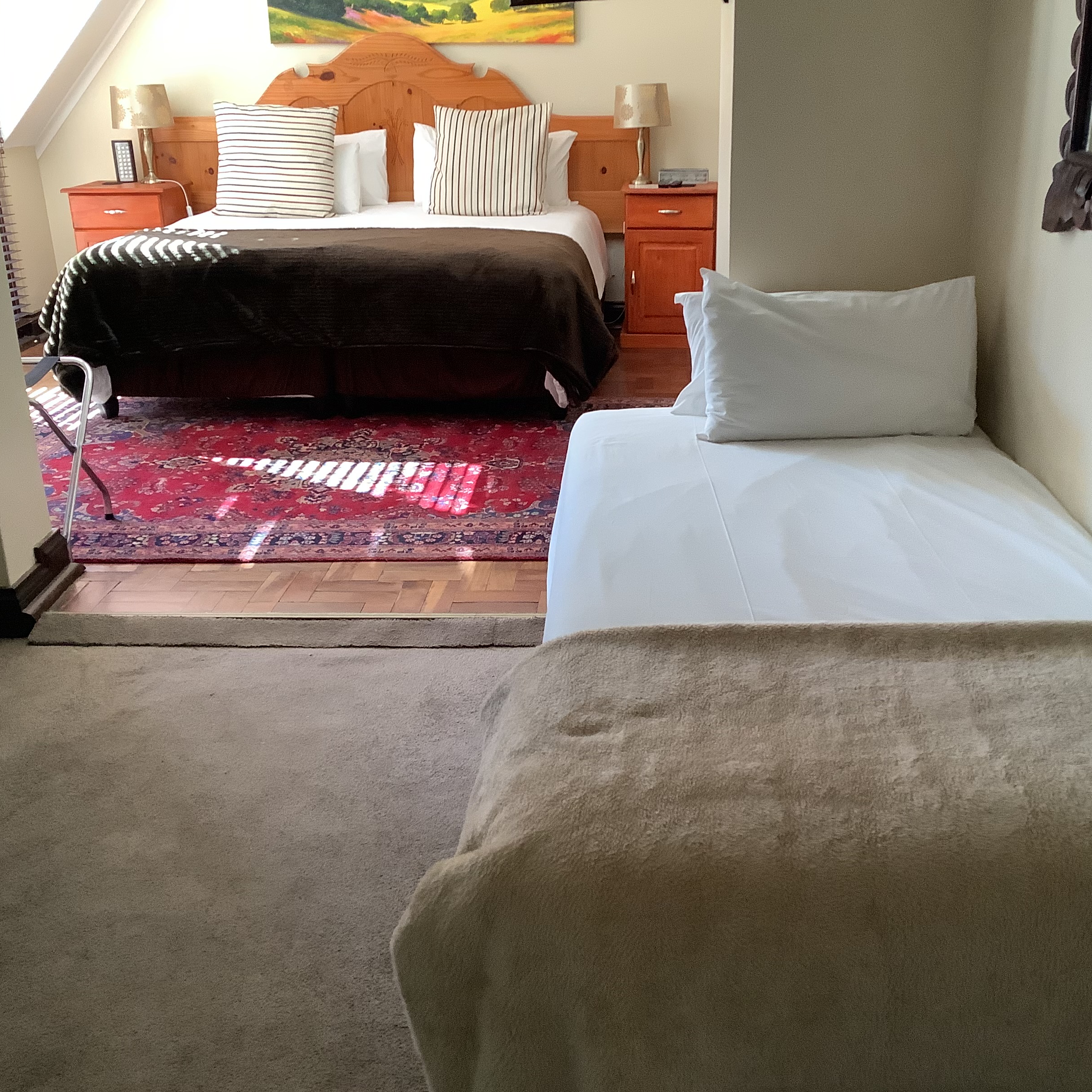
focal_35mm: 37
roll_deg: -0.3
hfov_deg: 44.7
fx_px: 1321
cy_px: 553
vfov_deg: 44.9
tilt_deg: -21.4
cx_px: 642
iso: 320
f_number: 2.4
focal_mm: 3.3
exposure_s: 1/50
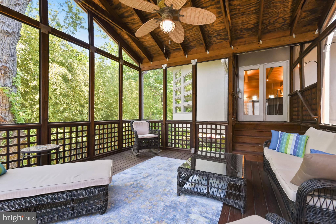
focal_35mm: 15
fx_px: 140
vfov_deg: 77.3
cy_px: 112
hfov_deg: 100.4
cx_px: 168
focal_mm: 10
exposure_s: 1/25
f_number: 8
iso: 200
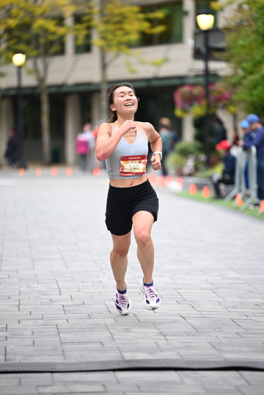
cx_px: 132
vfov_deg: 11.4
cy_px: 198
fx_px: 1979
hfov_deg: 7.6
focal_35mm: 180
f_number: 2.8
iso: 1250
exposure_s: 1/1250
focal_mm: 180
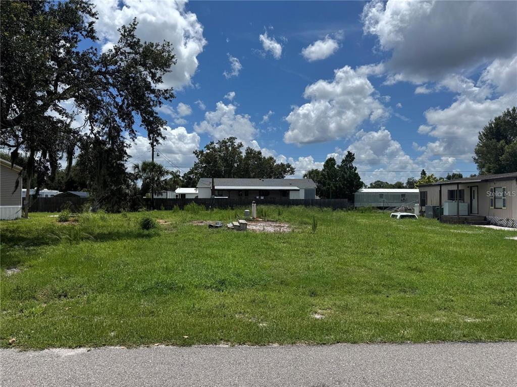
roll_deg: -0.7
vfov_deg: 56.8
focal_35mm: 24
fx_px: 358
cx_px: 258
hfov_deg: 71.6
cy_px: 194
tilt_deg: +1.3
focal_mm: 6.76
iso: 80
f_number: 1.78
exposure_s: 1/7937
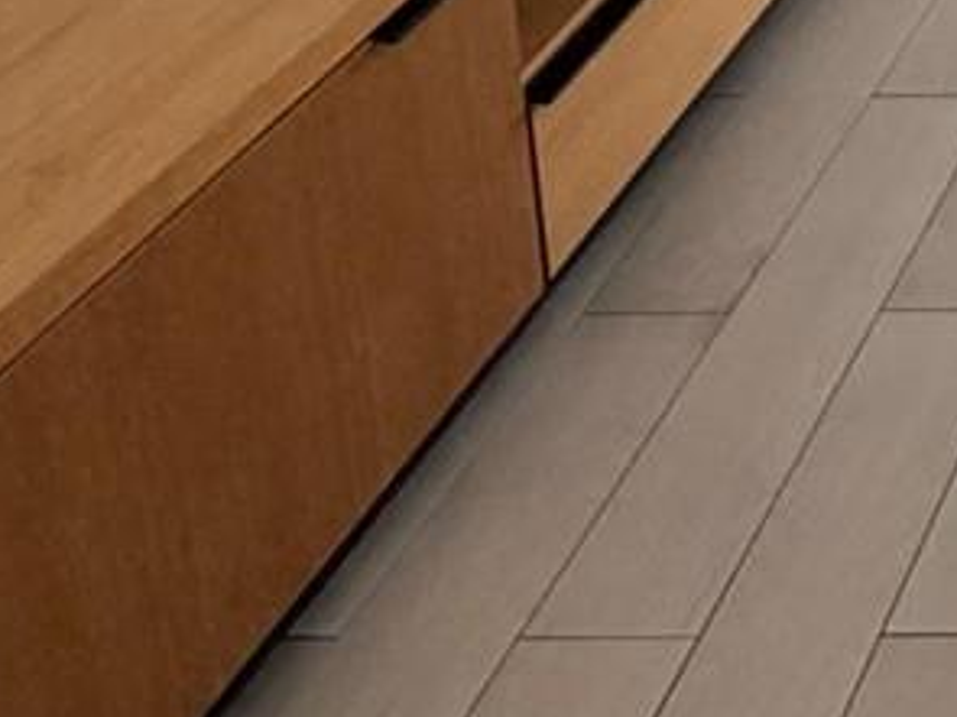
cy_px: -779
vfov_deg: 15.1
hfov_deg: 19.3
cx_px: 1726
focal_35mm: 76
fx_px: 2100
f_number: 2.2
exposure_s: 1/121
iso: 80
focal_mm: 2.22
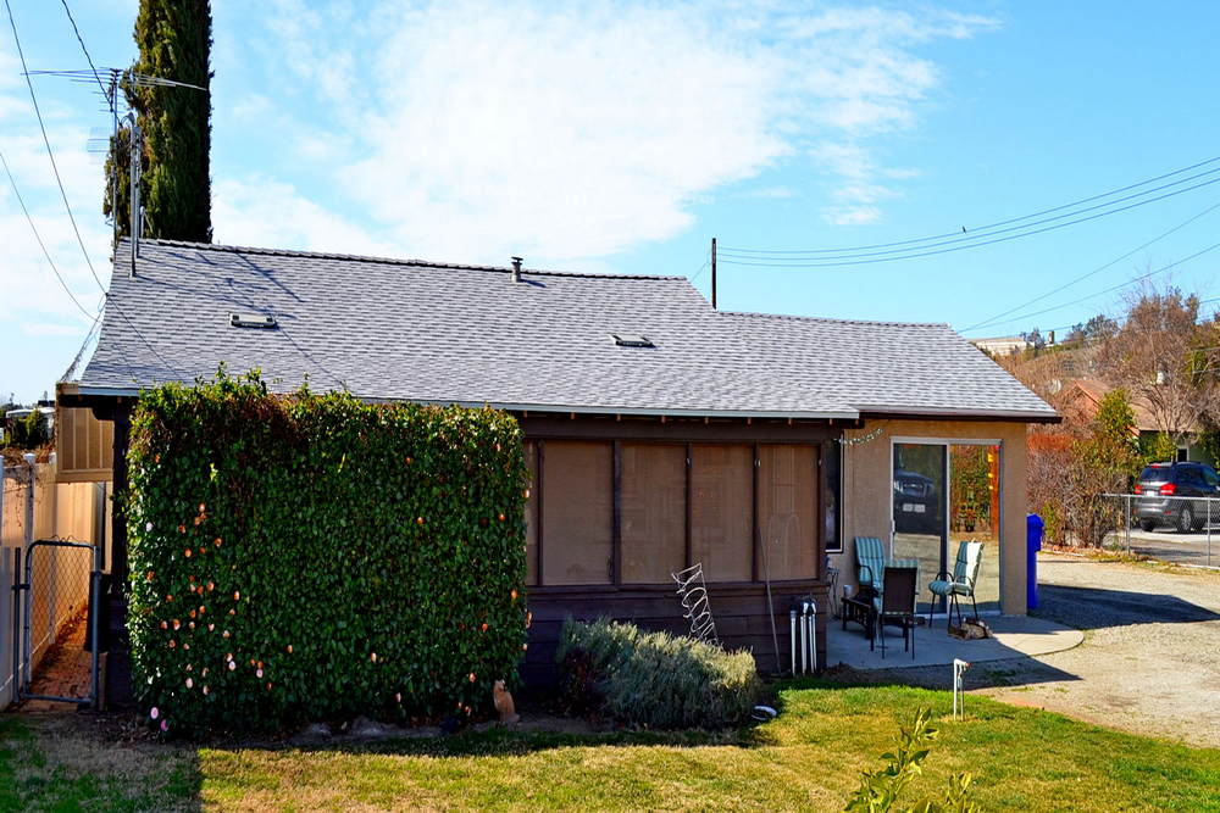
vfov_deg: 40.0
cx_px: 610
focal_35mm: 33
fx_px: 1118
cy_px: 406
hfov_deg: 57.2
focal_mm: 22
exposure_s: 1/200
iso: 100
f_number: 7.1
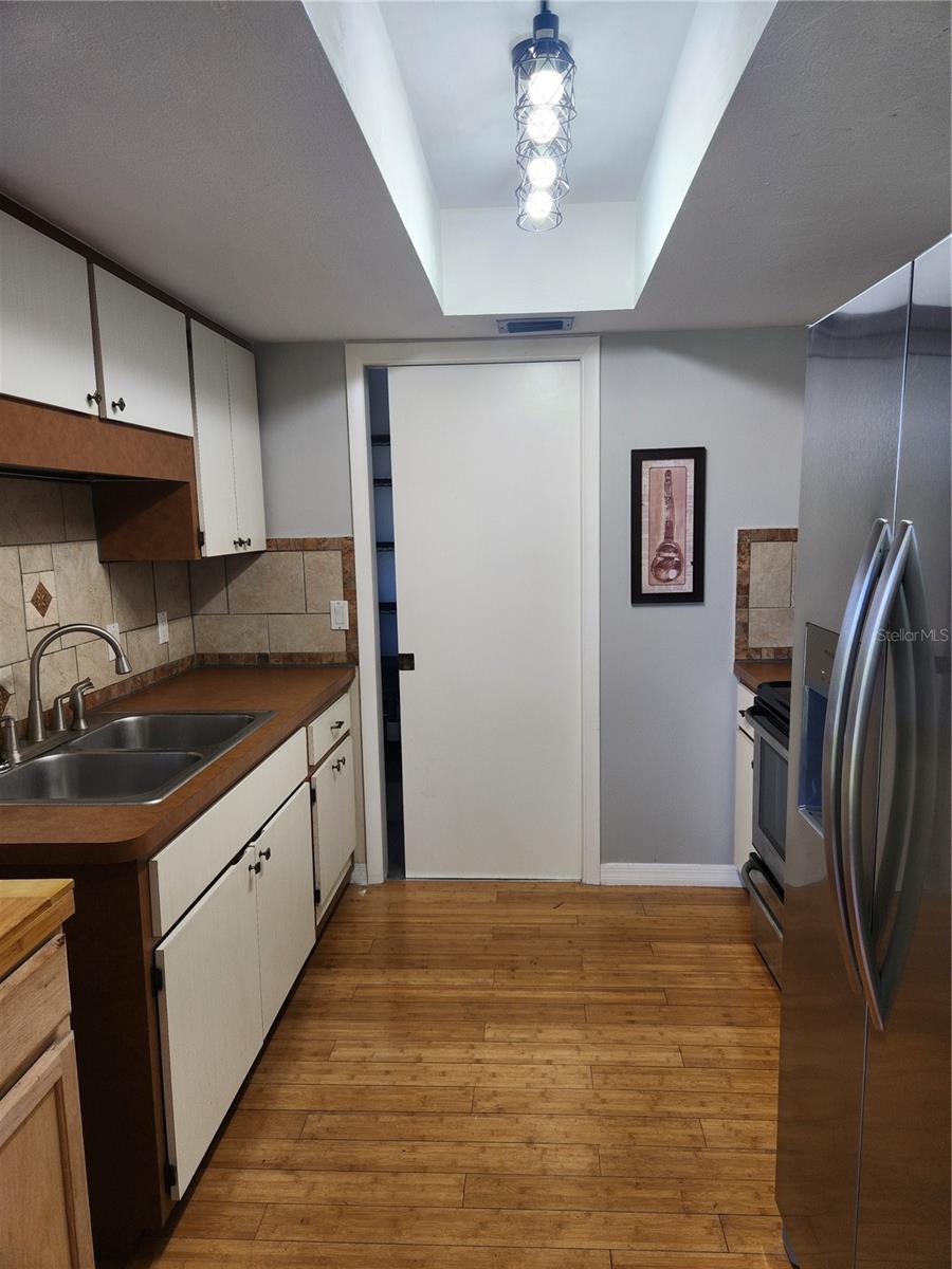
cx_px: 476
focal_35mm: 23
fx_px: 843
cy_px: 634
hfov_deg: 58.9
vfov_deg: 73.9
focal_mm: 5.4
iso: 100
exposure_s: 1/120
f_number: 1.8
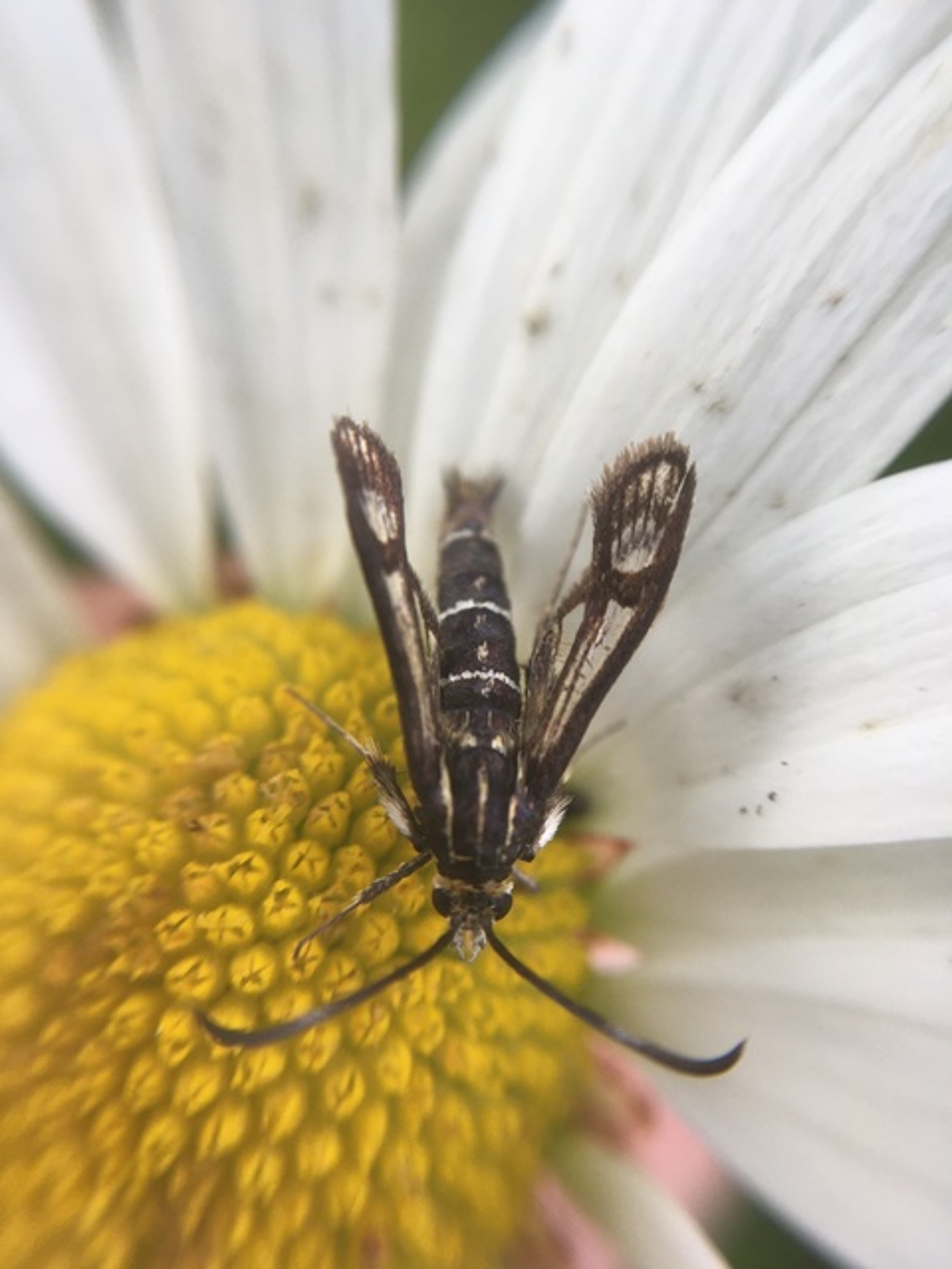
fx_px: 1063
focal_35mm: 29
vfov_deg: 61.7
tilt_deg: -69.1
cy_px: 634
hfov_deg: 48.2
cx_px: 476
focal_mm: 4.15
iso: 32
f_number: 2.2
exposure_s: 1/100
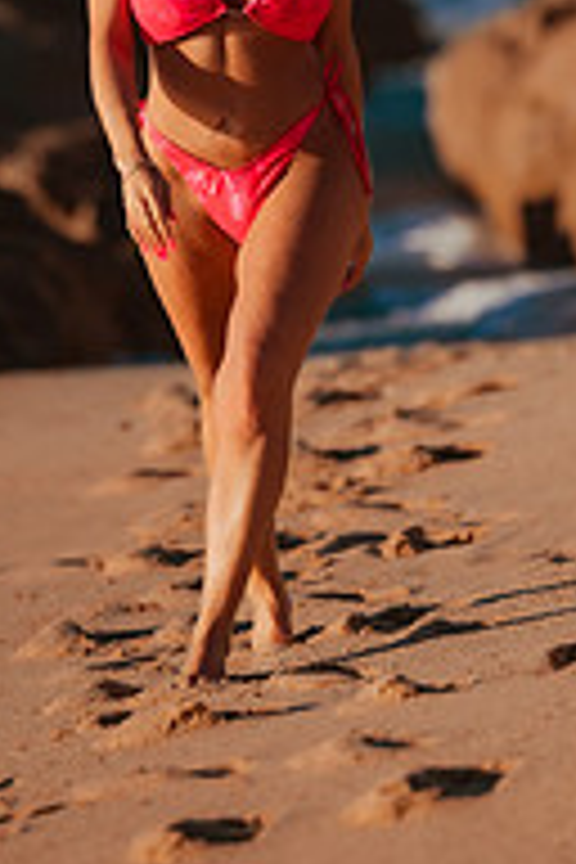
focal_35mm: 316
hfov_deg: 4.3
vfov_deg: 6.5
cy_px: 14
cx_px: 182
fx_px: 7583
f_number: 1.8
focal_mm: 135
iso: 100
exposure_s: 1/5000
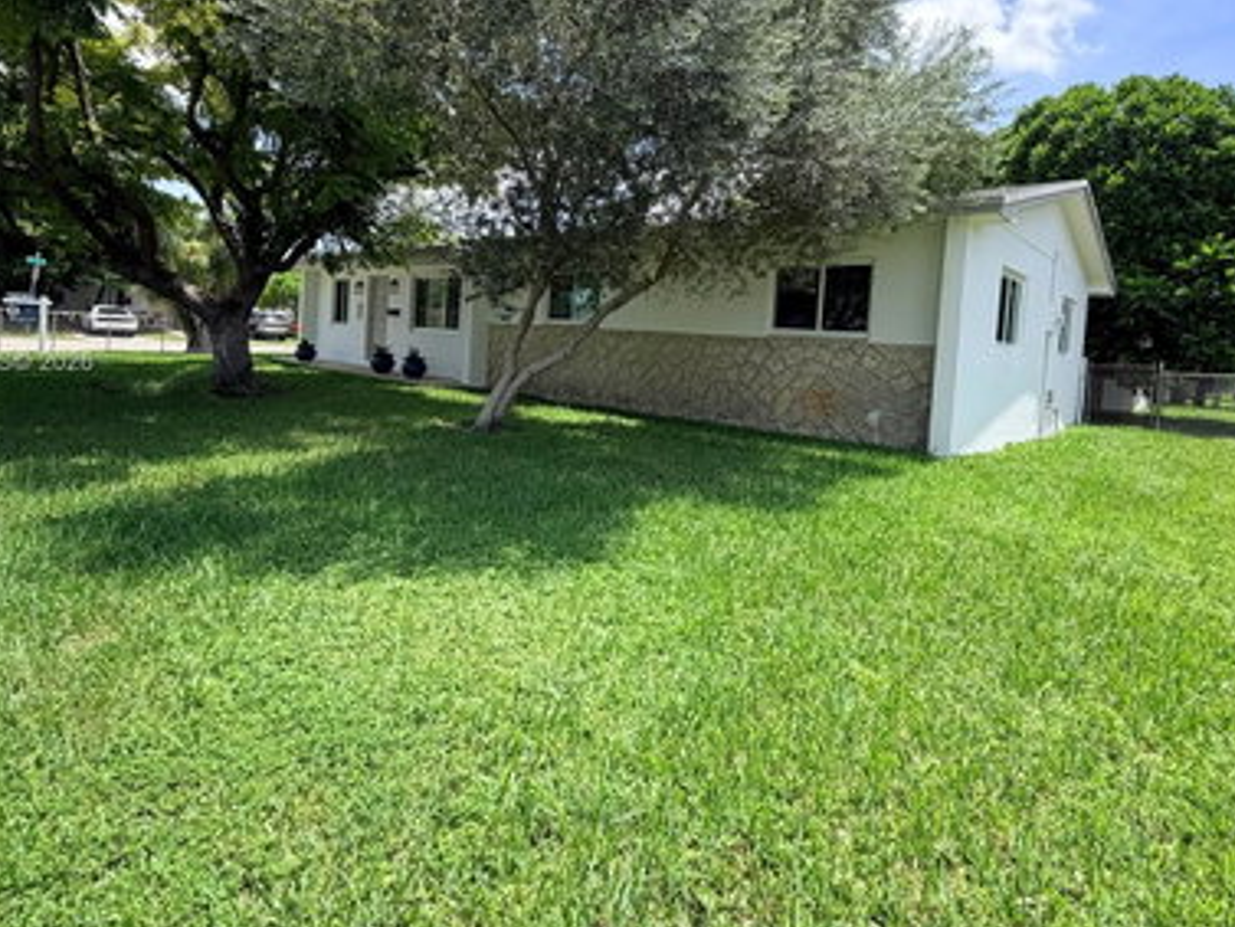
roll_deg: -3.0
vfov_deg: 67.9
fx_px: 678
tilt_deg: -2.0
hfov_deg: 84.6
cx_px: 606
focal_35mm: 19
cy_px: 364
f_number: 2.2
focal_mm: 2.22
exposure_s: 1/751
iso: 40
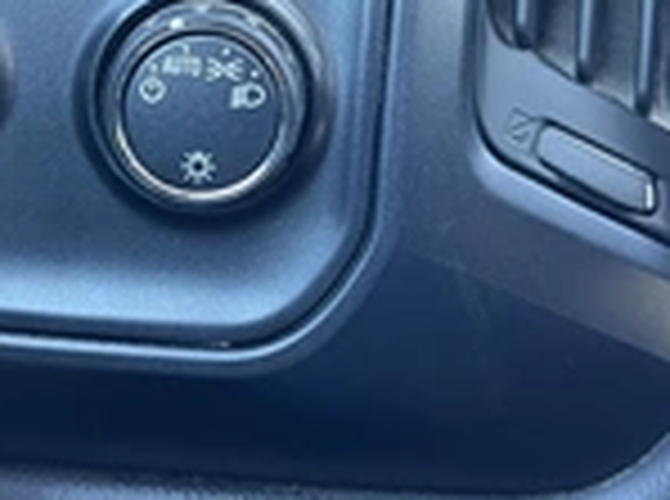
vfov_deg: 20.4
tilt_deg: -12.4
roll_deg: -4.1
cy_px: 36
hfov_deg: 27.8
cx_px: 292
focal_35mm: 70
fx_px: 1352
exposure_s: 1/61
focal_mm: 5.1
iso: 125
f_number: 1.6
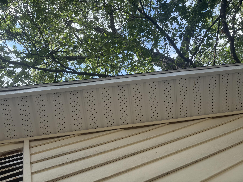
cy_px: 91
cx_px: 122
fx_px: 183
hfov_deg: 67.3
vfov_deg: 53.1
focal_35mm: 26
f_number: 1.6
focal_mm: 5.96
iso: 64
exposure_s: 1/959
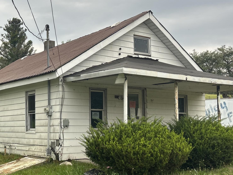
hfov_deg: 35.6
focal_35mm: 53
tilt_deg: +4.4
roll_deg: +0.5
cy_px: 99
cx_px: 67
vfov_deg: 27.5
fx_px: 357
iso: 50
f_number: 1.5
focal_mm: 5.7
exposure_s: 1/461
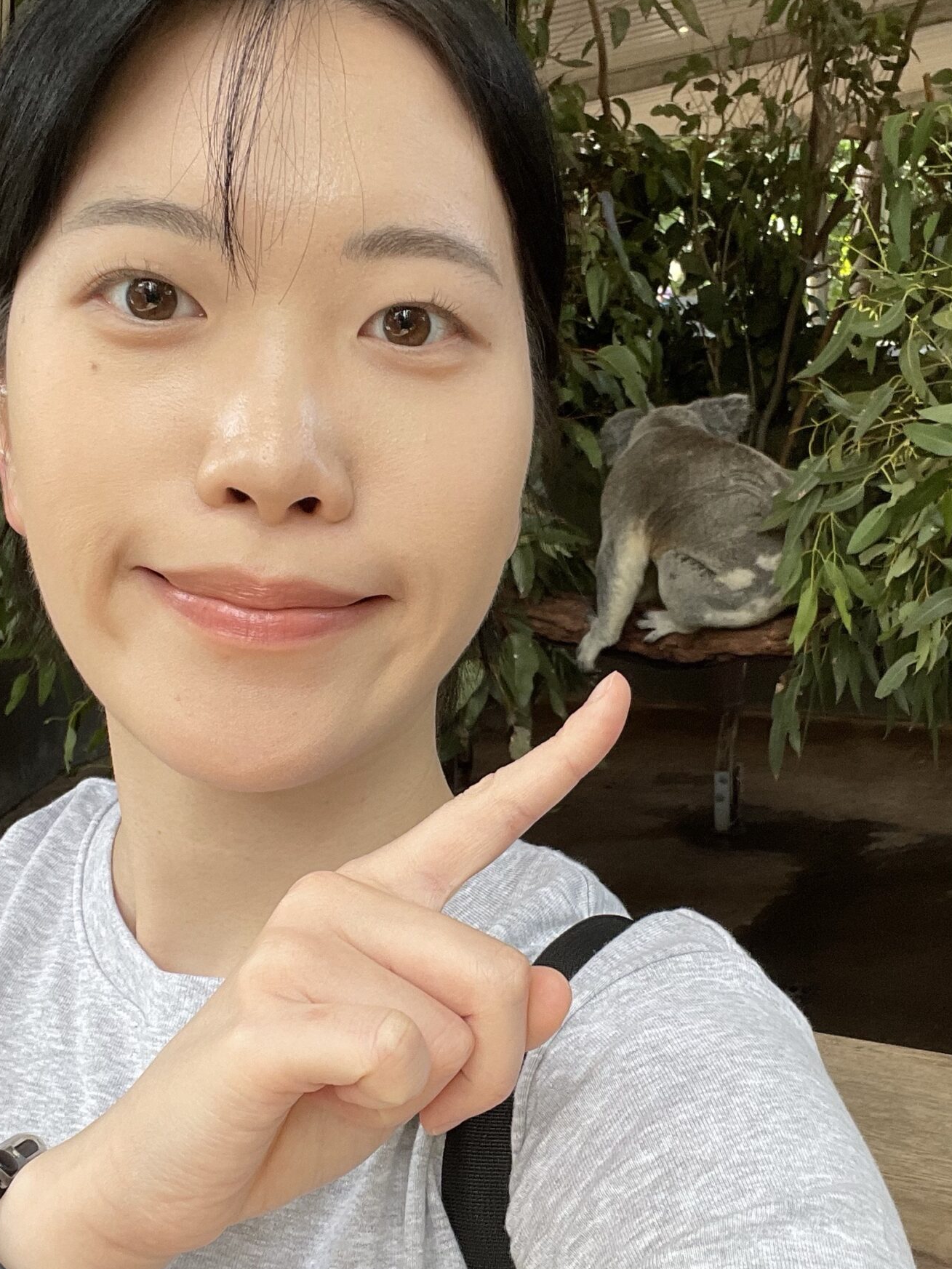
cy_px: 733
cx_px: 553
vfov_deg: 42.8
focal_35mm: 44
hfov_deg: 32.8
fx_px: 1613
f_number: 2.2
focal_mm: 2.71
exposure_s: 1/121
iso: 80
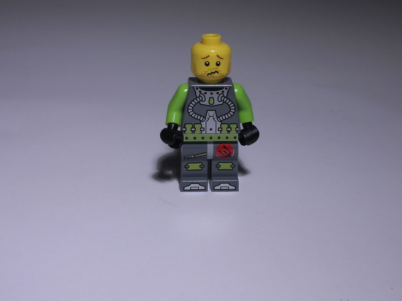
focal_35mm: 63
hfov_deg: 30.8
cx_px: 201
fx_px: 731
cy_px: 150
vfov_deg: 23.2
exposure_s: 1/22
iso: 50
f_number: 6.1
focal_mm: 10.4
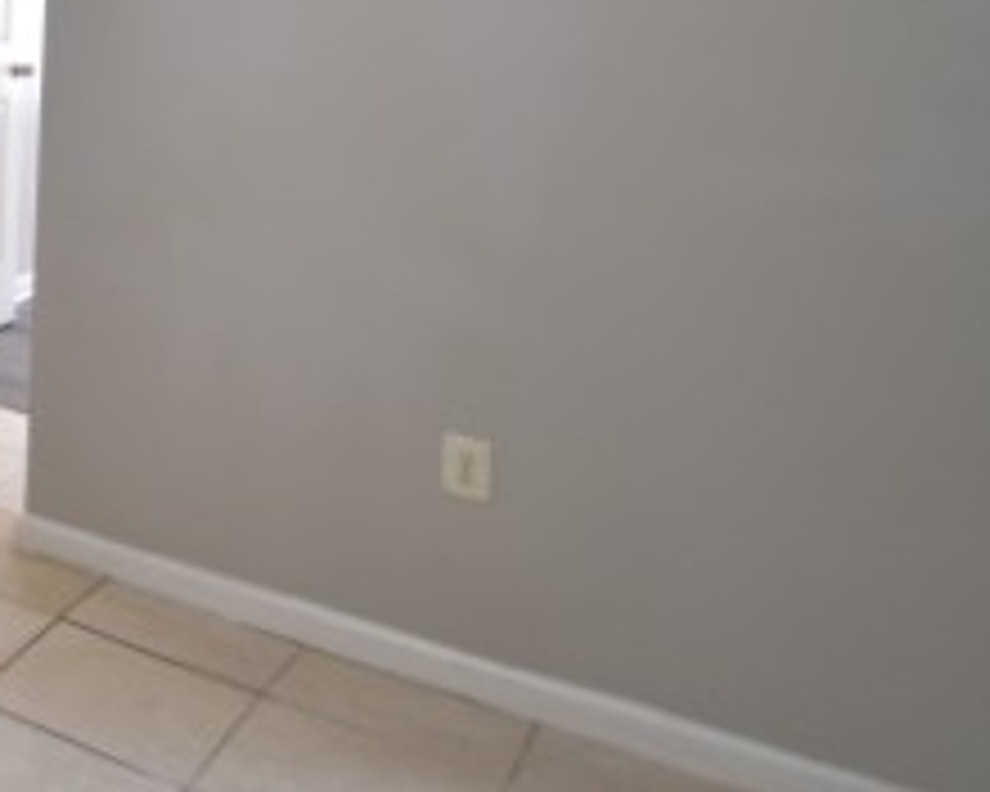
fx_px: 1348
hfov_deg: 28.3
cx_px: -459
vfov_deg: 30.5
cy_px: 4
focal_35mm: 46
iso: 800
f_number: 3.5
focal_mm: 10
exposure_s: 1/20
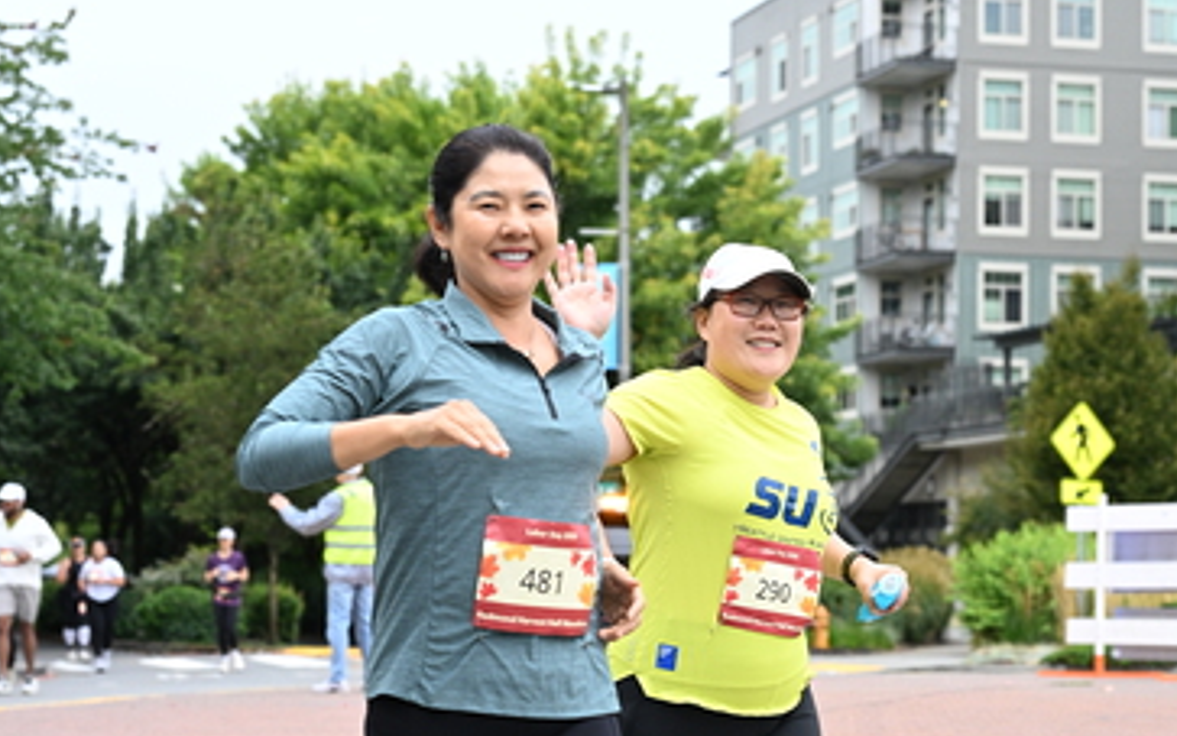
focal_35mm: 88
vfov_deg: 14.8
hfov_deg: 23.5
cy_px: 506
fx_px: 2823
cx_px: 588
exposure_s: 1/640
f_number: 4
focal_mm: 57
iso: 1600
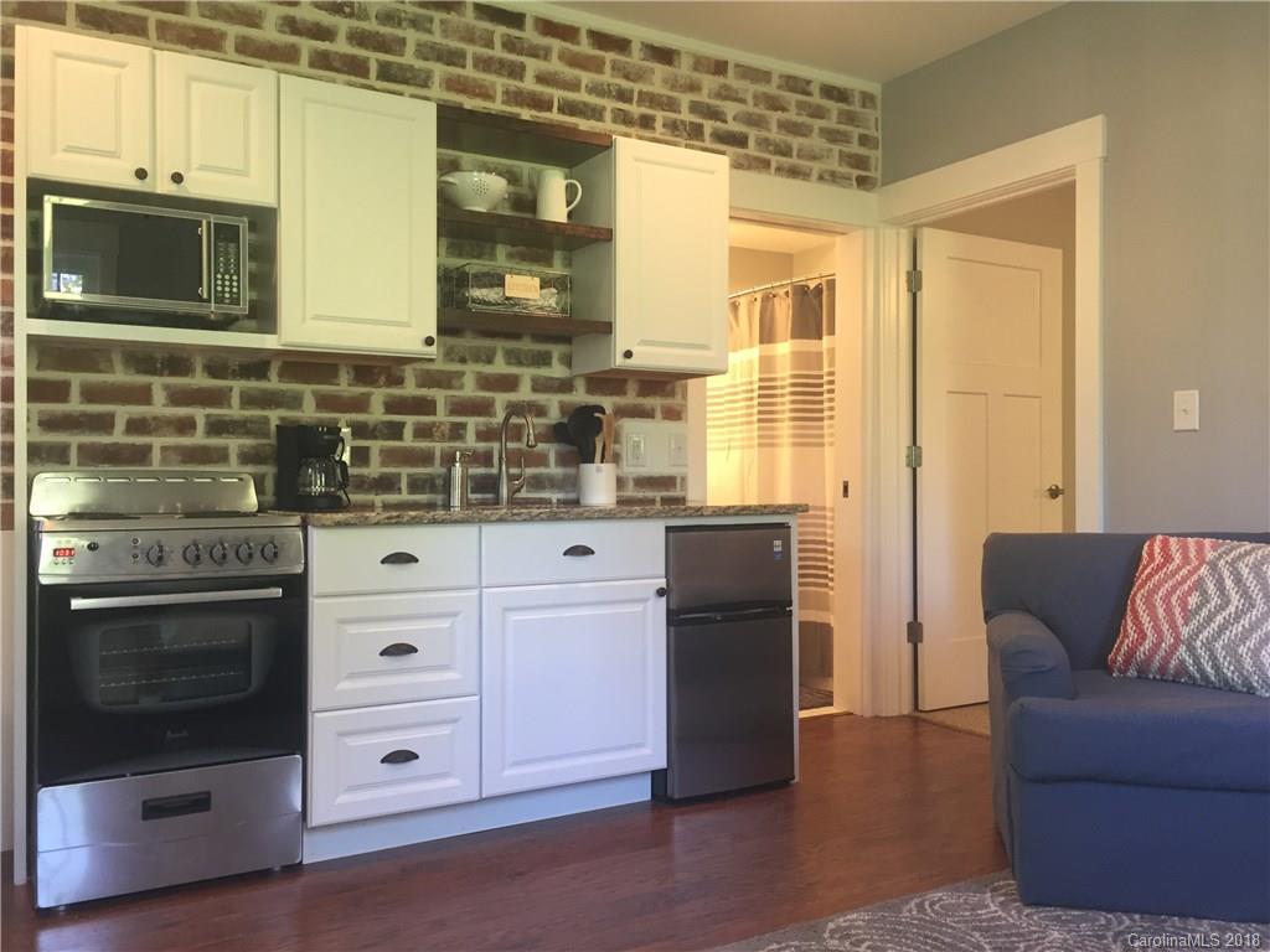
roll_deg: -0.8
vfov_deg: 48.2
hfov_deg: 61.7
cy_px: 476
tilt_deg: -0.6
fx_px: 1064
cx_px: 635
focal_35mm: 29
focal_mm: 4.15
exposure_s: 1/33
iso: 100
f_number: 2.2
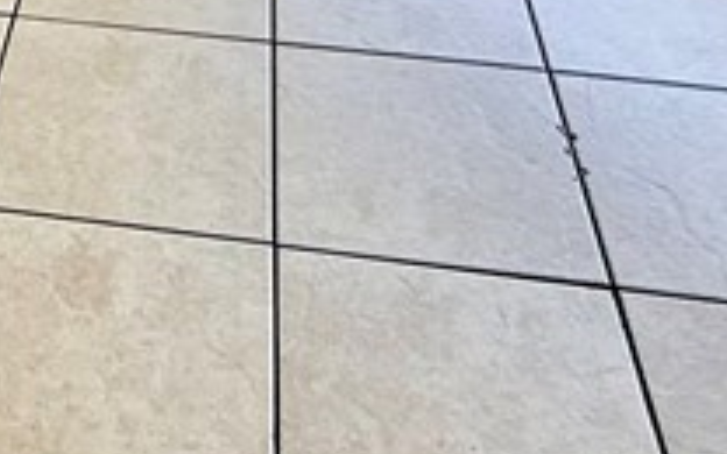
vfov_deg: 13.0
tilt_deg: -8.0
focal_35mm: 73
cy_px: -667
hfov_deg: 27.0
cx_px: 35
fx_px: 1446
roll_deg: +0.4
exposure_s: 1/120
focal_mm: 2.22
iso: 80
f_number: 2.2
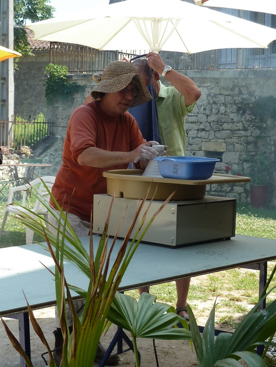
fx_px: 786
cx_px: 147
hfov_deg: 19.9
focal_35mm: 74
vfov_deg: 26.3
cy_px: 219
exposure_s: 1/200
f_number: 3.9
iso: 80
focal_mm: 9.1
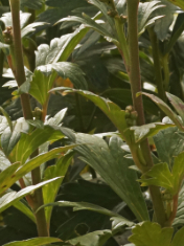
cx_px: -97
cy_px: -74
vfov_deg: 2.7
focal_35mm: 736
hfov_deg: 2.0
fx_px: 5221
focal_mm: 100
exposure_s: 1/160
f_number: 14
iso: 500
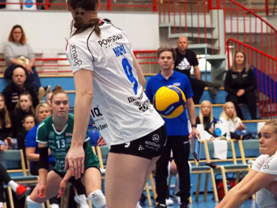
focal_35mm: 195
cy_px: 143
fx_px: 1560
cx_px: 228
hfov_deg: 10.1
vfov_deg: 7.6
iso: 6400
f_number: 2.8
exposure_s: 1/2000
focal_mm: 40
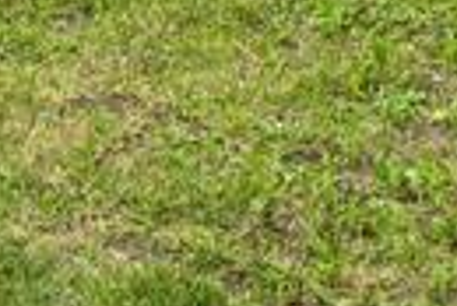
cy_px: -506
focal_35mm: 118
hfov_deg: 16.9
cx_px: -18
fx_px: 1500
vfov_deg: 9.8
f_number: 8
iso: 100
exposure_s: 1/30
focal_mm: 10
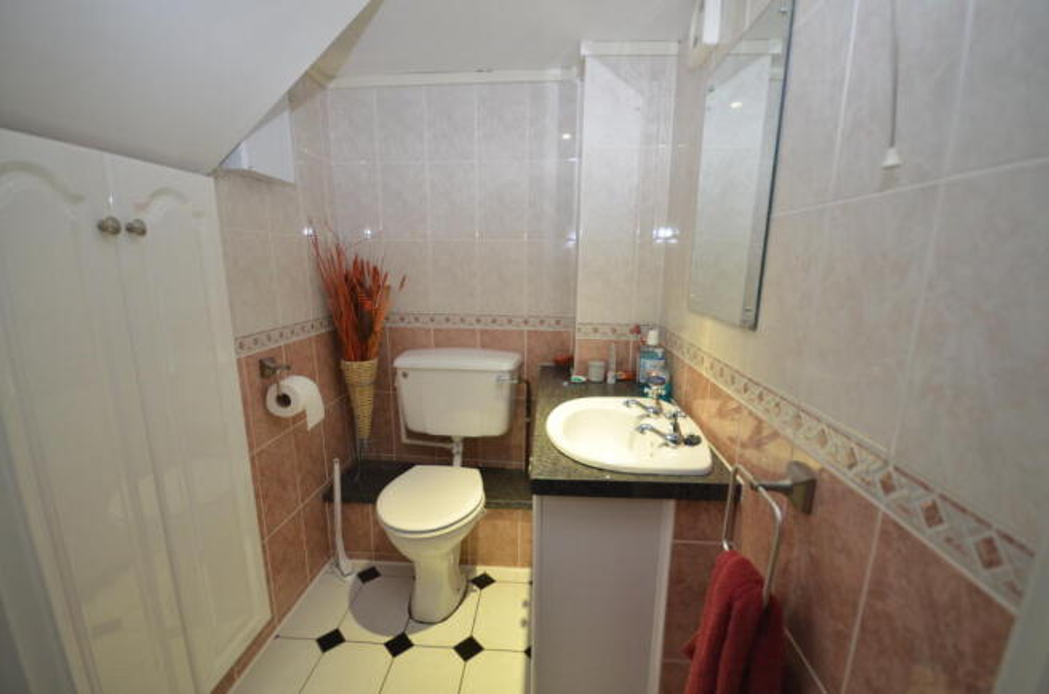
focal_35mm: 15
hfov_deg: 100.5
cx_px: 524
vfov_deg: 77.0
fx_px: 436
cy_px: 347
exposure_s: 1/60
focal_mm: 10
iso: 800
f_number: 4
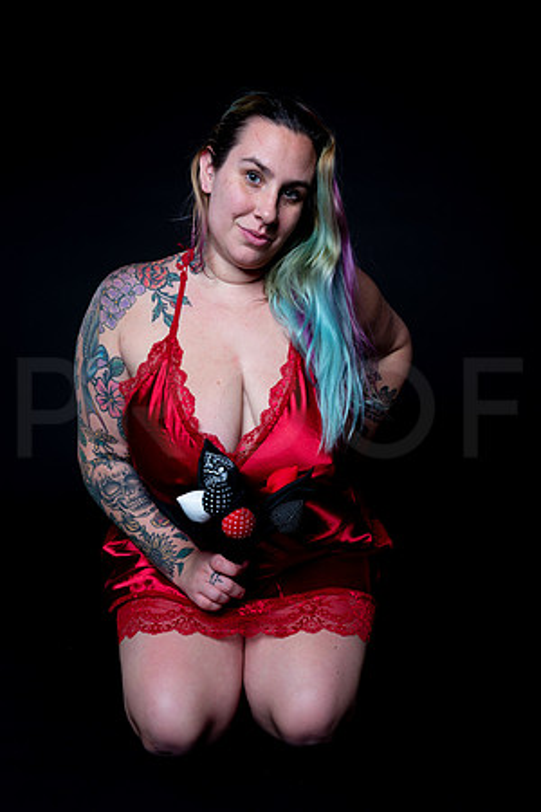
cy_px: 406
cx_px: 270
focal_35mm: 35
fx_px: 789
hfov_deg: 37.9
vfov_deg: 54.4
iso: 100
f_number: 10
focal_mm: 35
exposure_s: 1/160
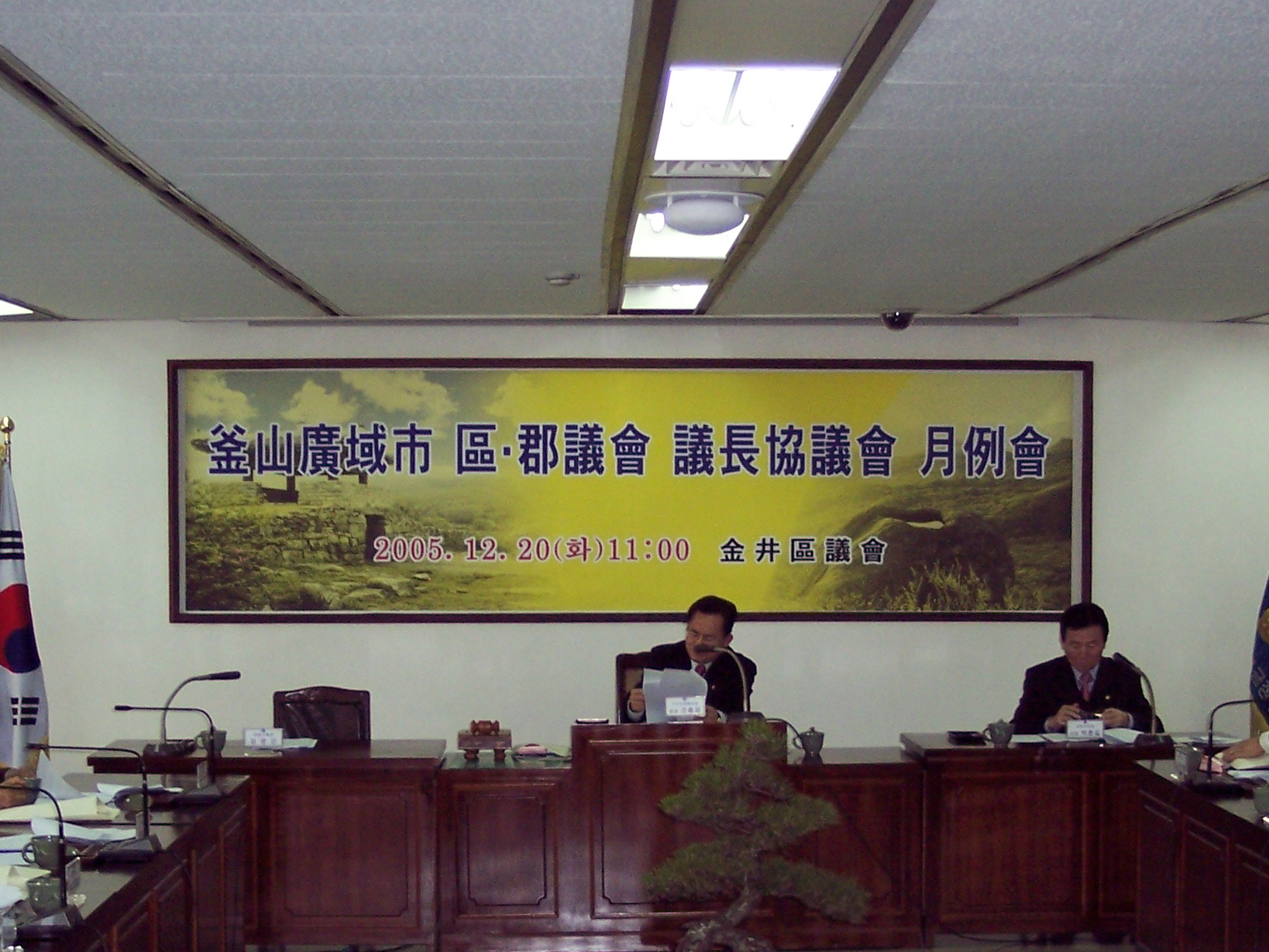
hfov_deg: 28.6
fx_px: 2493
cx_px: 667
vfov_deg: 21.5
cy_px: 654
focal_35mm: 68
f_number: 2.8
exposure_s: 1/60
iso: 140
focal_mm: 8
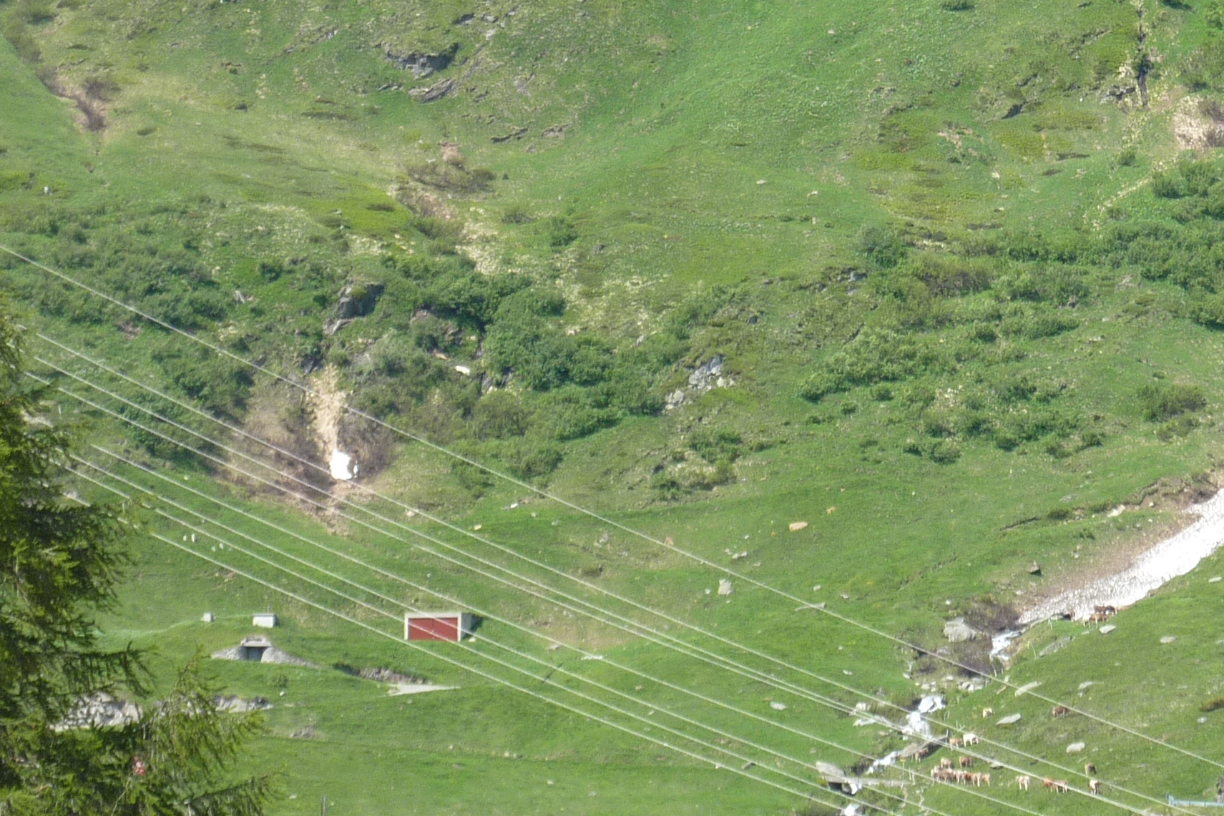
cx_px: 998
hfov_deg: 11.1
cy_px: 367
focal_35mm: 184
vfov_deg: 7.5
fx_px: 6256
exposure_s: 1/320
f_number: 4.2
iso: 80
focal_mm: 13.7
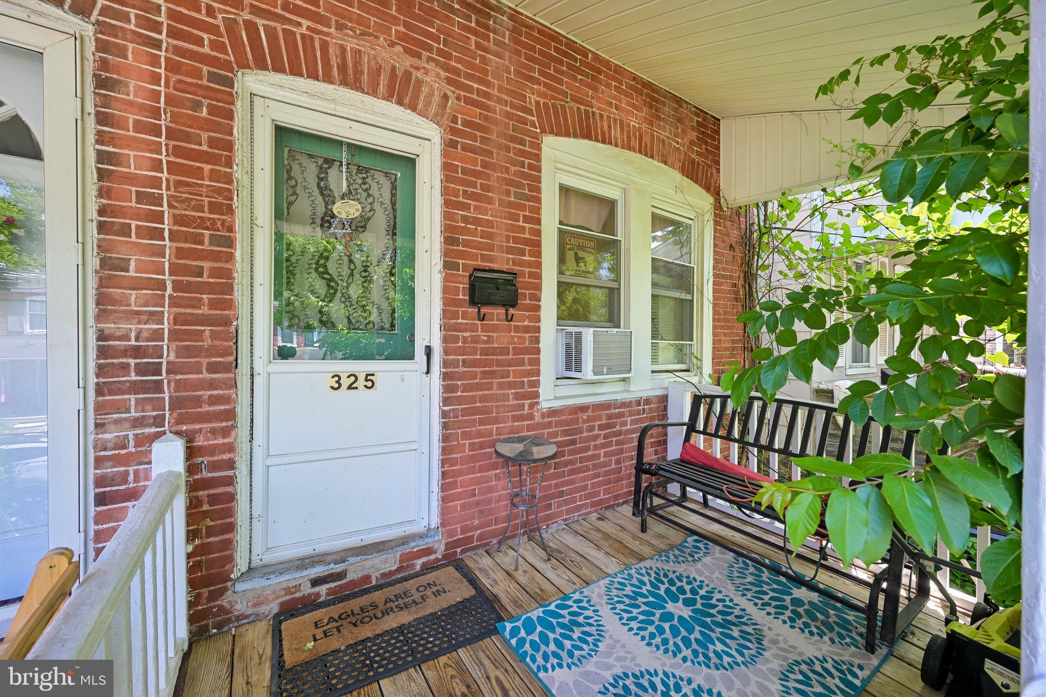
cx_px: 523
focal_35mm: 14
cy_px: 348
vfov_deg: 81.2
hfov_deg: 104.3
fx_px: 407
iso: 160
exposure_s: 1/15
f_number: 8
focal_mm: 14
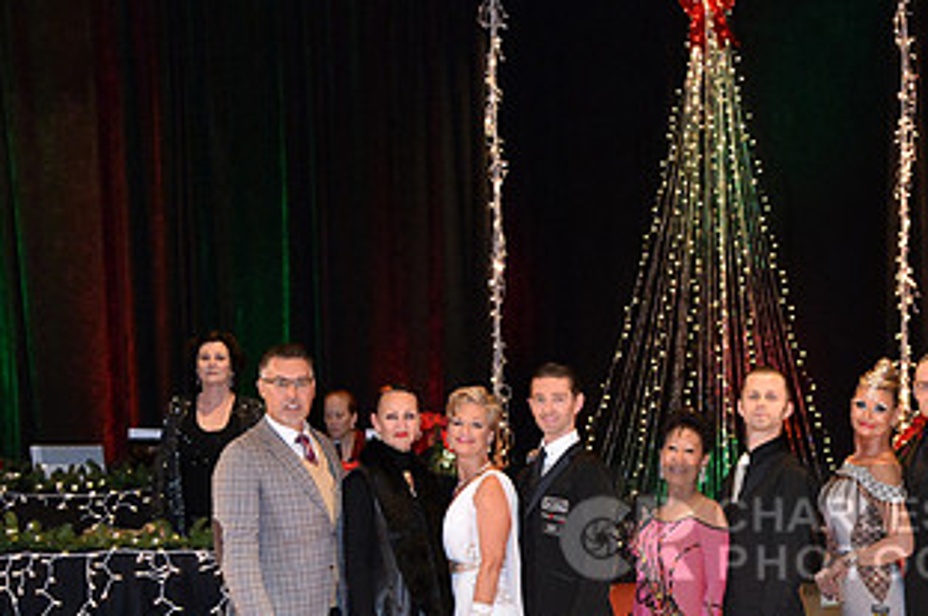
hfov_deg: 21.4
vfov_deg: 14.5
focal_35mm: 93
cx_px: 860
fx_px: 2394
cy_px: 543
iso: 2500
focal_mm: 50
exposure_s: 1/250
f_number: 4
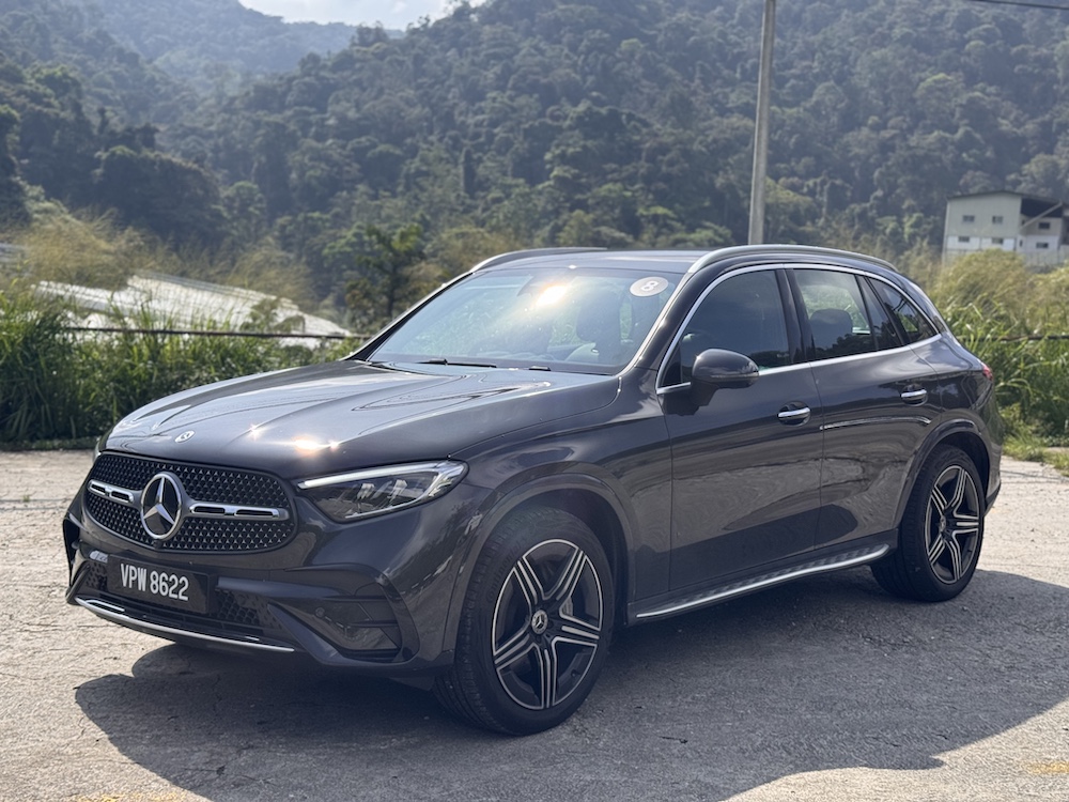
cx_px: 534
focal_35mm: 48
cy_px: 401
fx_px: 1482
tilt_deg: -3.5
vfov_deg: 30.3
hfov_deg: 39.7
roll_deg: -4.7
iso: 64
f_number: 1.78
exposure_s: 1/3817
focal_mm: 6.76
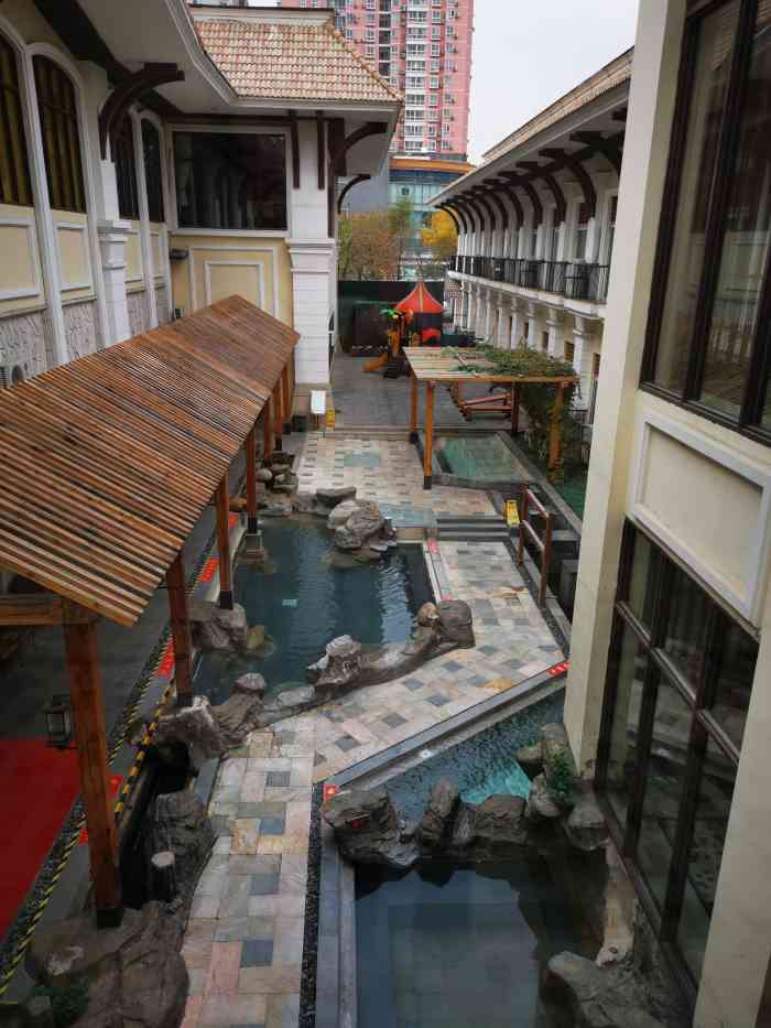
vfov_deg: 65.3
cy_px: 514
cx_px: 386
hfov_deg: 51.4
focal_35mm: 27
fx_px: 802
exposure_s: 1/137
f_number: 1.8
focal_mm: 5.58
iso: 50
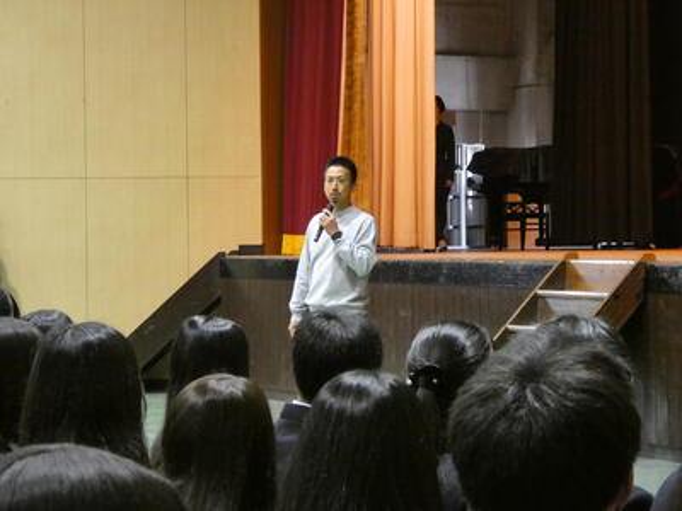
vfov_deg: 15.6
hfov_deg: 20.7
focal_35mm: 95
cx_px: 341
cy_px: 256
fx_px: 1872
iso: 1600
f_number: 4.8
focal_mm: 17.1
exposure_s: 1/40
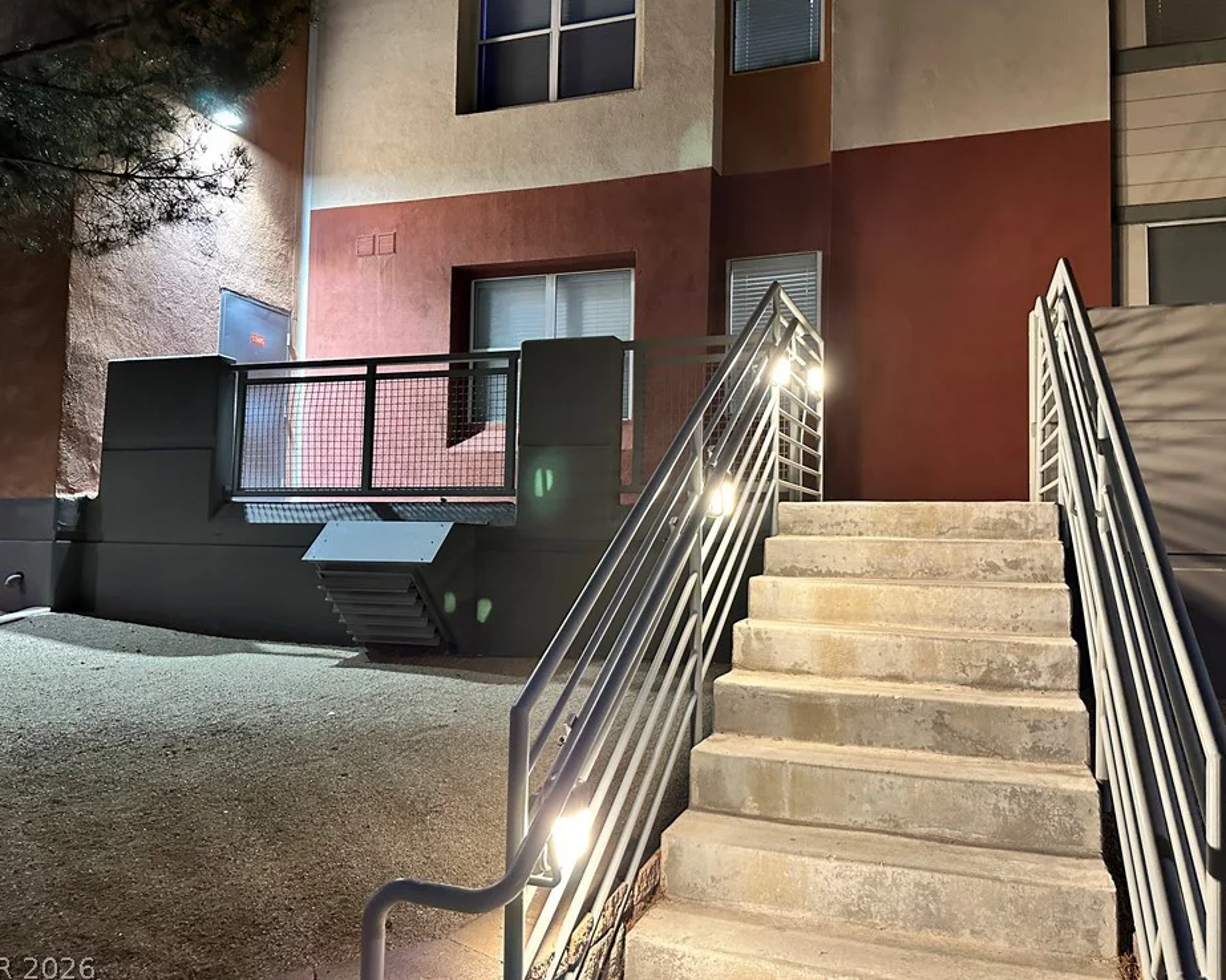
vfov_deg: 54.9
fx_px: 943
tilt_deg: +6.8
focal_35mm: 26
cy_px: 481
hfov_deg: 66.0
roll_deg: -2.1
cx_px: 631
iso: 500
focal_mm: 6.86
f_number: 1.78
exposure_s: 1/60
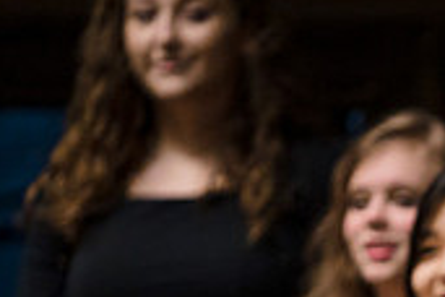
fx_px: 8393
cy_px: 478
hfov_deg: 3.0
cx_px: 692
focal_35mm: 679
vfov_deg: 2.0
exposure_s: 1/800
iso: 1600
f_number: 2.8
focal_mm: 200
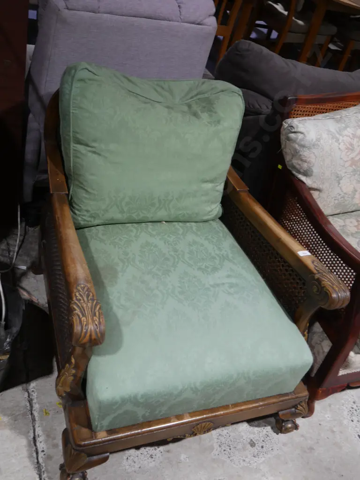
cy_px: 240
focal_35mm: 38
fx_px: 527
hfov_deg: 37.7
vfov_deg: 49.0
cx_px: 180
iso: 400
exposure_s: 1/60
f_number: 4.1
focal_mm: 19
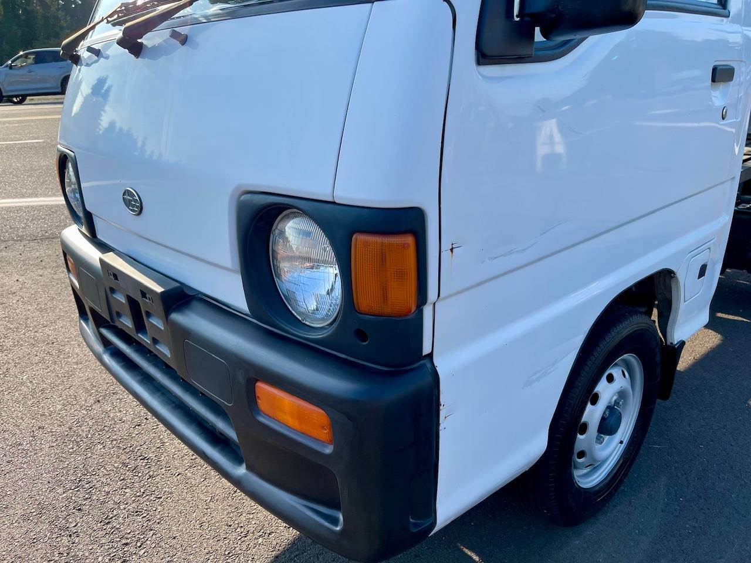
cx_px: 376
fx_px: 542
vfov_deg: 54.9
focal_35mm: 25
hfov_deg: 69.4
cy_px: 282
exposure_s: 1/1067
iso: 32
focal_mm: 5.1
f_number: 1.6
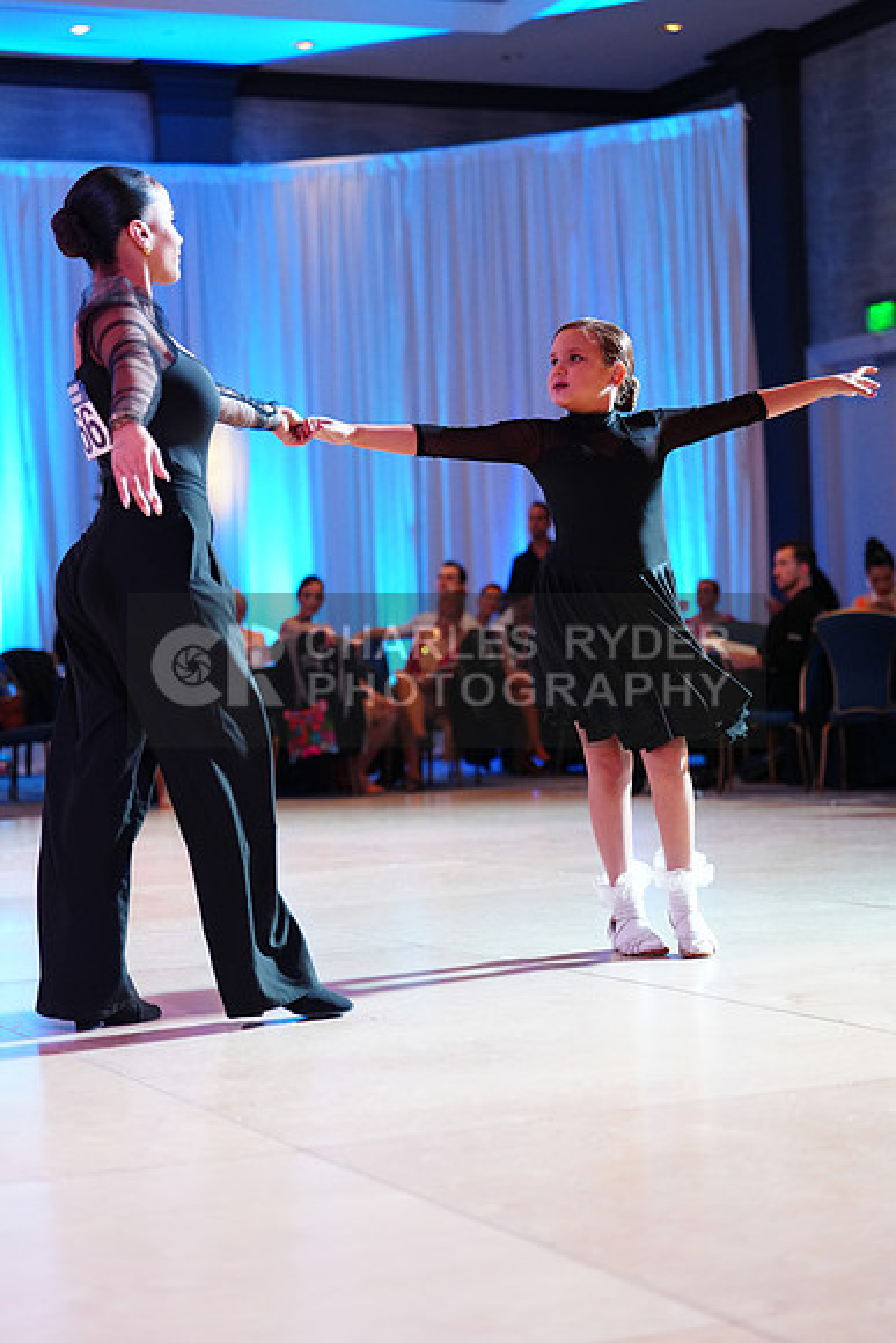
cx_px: 448
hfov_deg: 19.5
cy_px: 672
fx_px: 2612
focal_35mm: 70
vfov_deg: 28.8
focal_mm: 70
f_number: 2.8
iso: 2000
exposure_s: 1/200
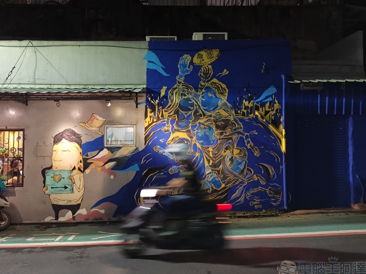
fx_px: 338
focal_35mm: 32
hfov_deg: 56.6
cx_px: 155
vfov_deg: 44.1
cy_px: 124
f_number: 1.8
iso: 1000
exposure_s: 1/24
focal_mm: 3.95
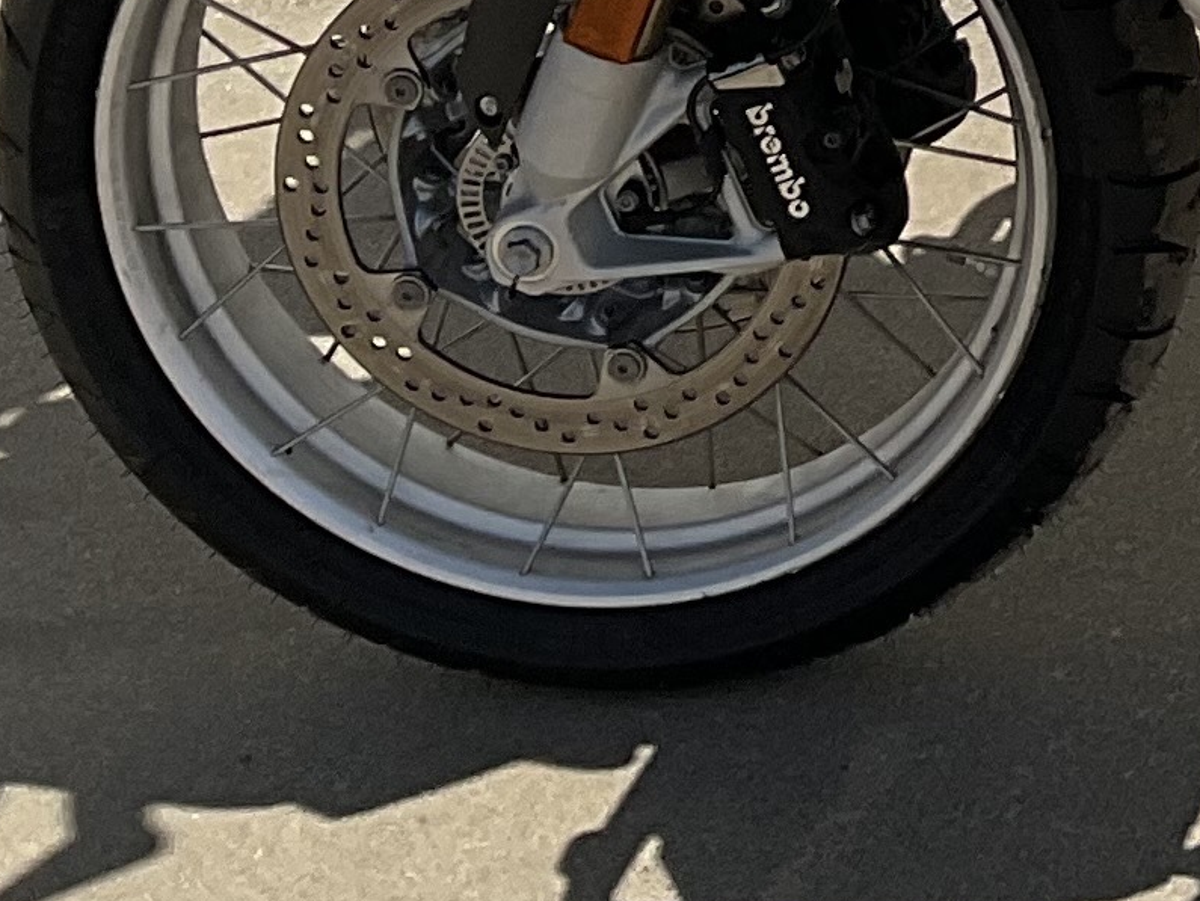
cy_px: -1289
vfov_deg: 9.1
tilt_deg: -12.1
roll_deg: +0.0
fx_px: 5098
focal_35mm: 147
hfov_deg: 11.9
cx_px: 2468
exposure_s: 1/3125
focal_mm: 3
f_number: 1.8
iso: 16
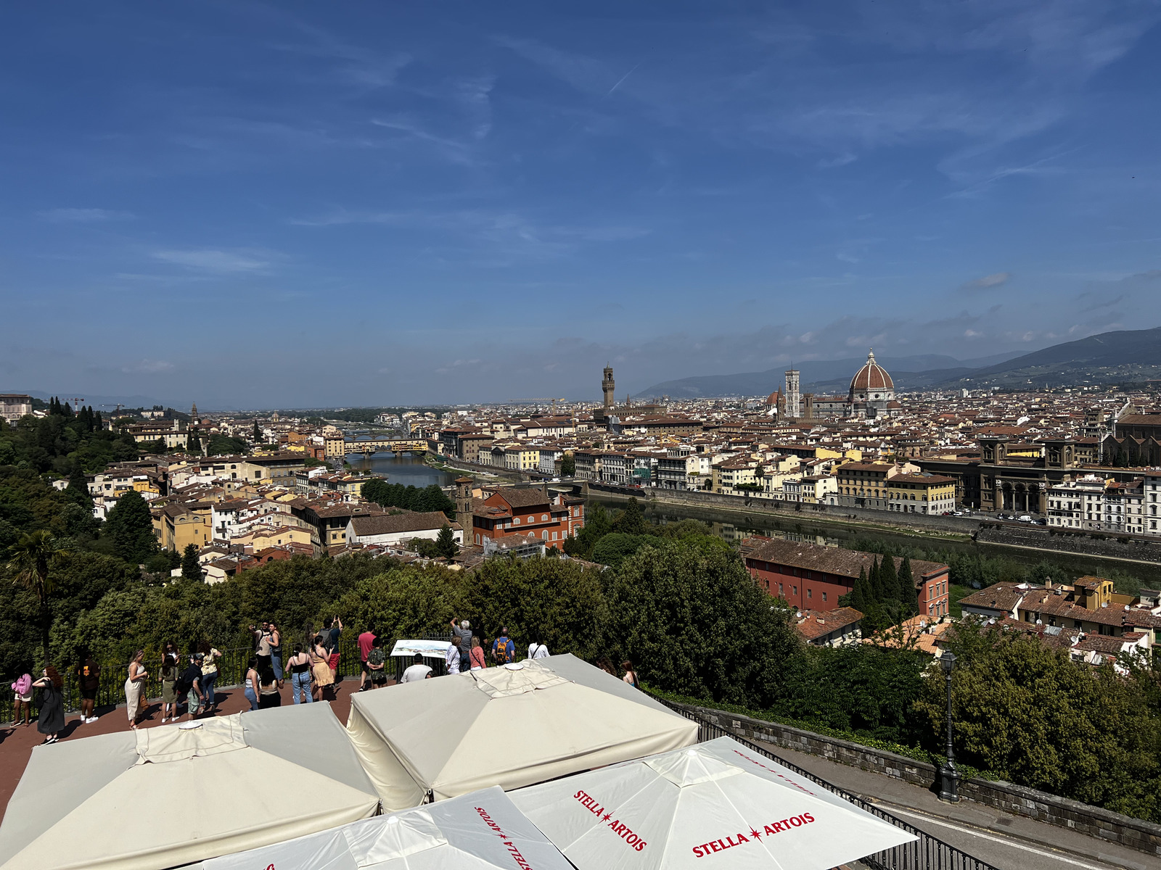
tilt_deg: -2.1
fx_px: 872
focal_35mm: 26
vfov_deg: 53.1
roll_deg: +1.8
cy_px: 435
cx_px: 580
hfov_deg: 67.3
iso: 50
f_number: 1.5
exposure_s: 1/6993
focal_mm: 5.7
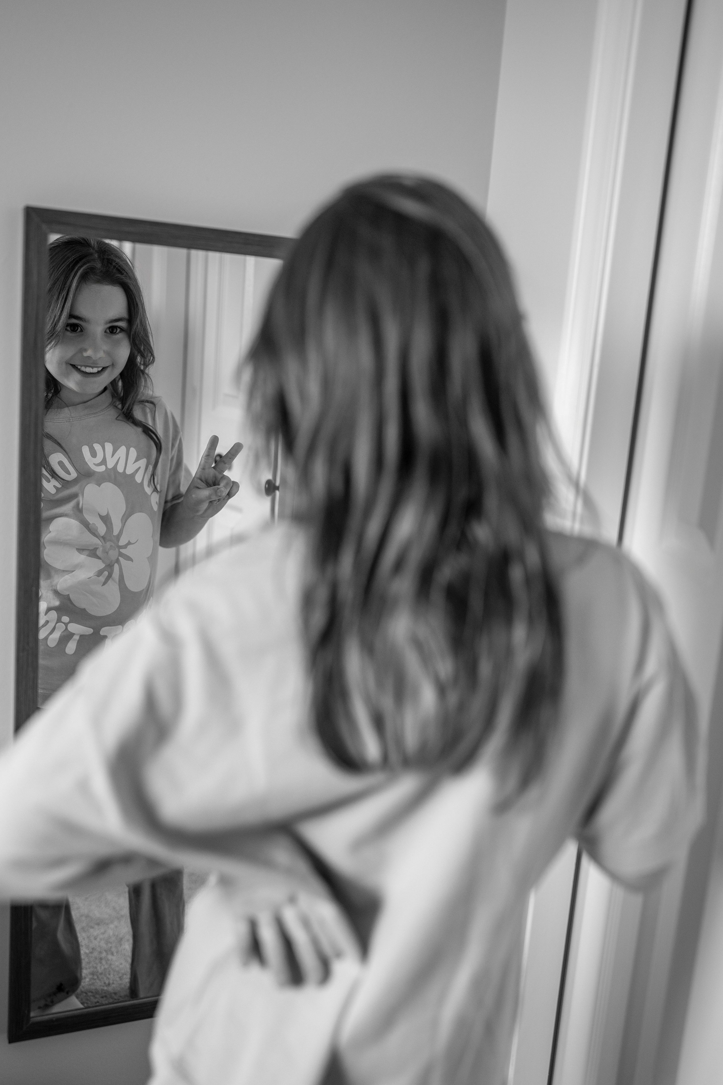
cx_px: 346
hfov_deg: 35.0
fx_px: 1145
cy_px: 583
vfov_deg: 50.7
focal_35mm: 38
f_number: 2
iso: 500
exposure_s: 1/160
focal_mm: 35
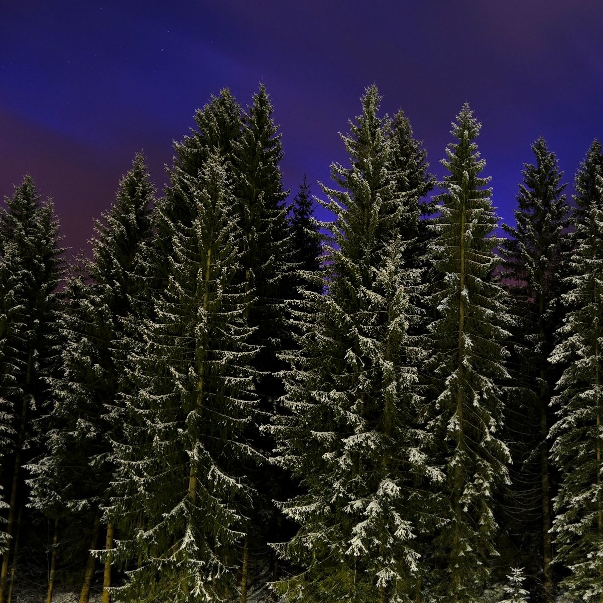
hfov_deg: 39.0
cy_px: 347
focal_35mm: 41
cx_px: 498
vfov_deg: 40.8
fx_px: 808
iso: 800
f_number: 5.6
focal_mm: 35
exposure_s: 25
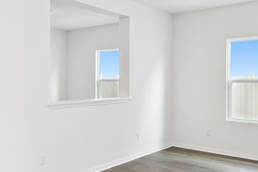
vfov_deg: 34.2
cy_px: 83
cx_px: 68
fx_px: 279
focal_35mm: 39
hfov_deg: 47.9
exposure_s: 1/13
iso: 100
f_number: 7.1
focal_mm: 10
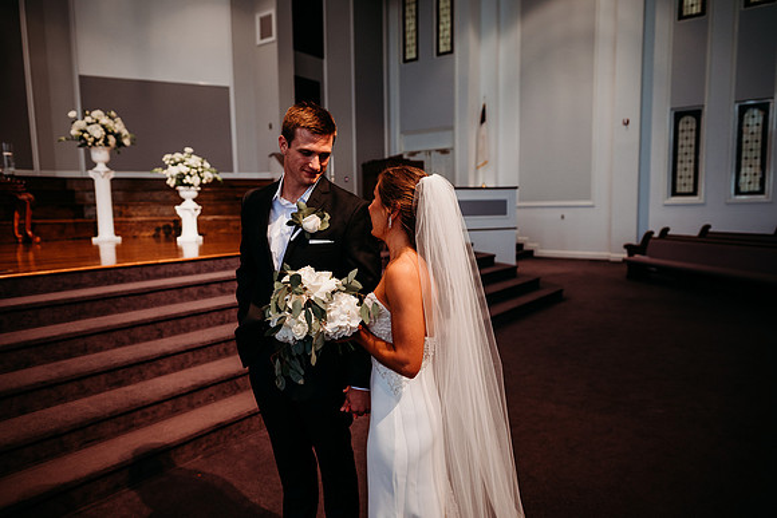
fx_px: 518
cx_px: 388
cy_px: 259
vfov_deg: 53.2
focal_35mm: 24
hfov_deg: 73.7
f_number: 2.5
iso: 640
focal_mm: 24
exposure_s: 1/160
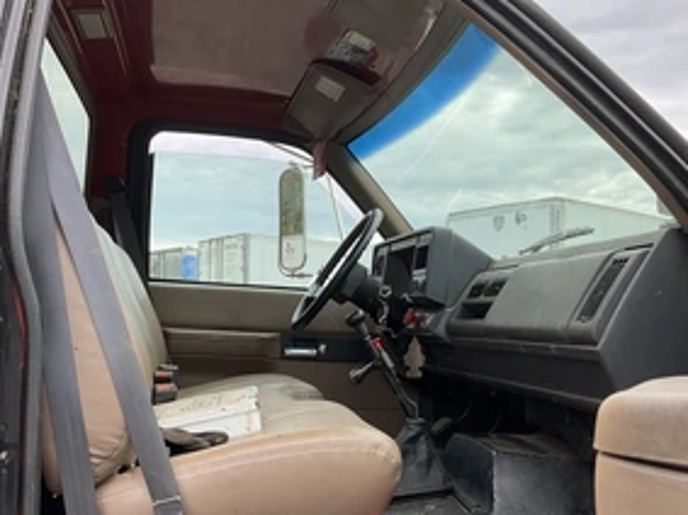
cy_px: 347
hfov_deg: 45.7
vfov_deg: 34.7
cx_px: 299
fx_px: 815
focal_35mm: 41
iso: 20
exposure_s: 1/237
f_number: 1.8
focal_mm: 3
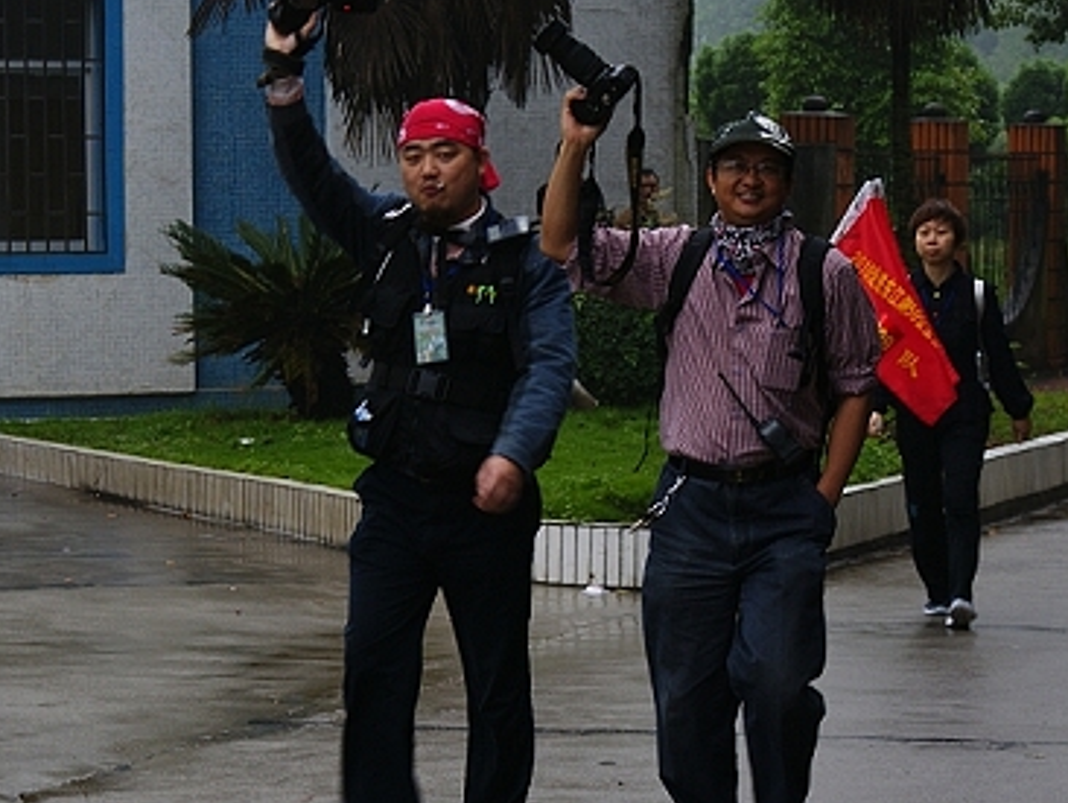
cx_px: 449
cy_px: 347
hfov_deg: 14.3
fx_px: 4260
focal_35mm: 138
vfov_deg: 10.8
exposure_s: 1/60
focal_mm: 70
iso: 200
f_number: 5.6
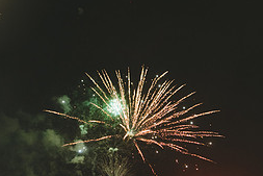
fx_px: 402
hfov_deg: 36.0
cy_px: 138
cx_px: 165
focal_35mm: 55
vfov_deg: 24.3
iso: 640
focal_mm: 24
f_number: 2.8
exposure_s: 1/60
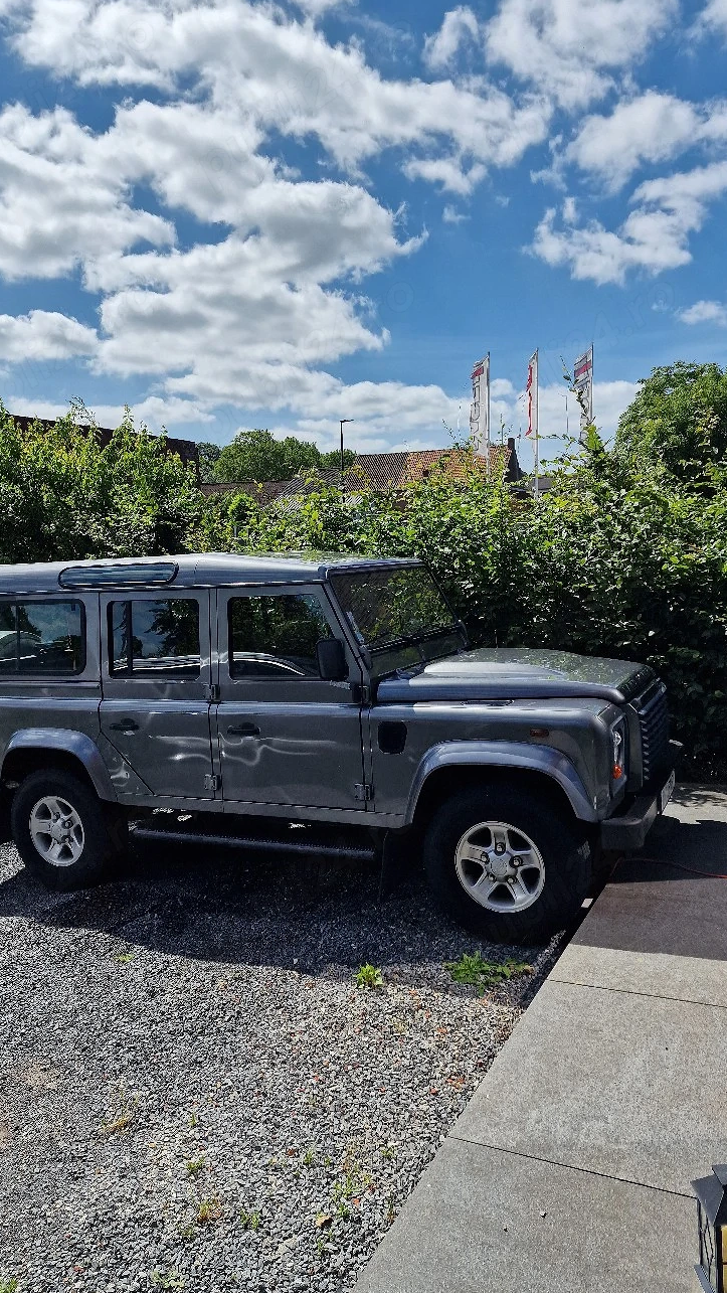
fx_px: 891
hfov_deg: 44.4
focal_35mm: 26
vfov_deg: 71.9
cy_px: 663
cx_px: 373
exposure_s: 1/2000
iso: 50
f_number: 1.8
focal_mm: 6.4
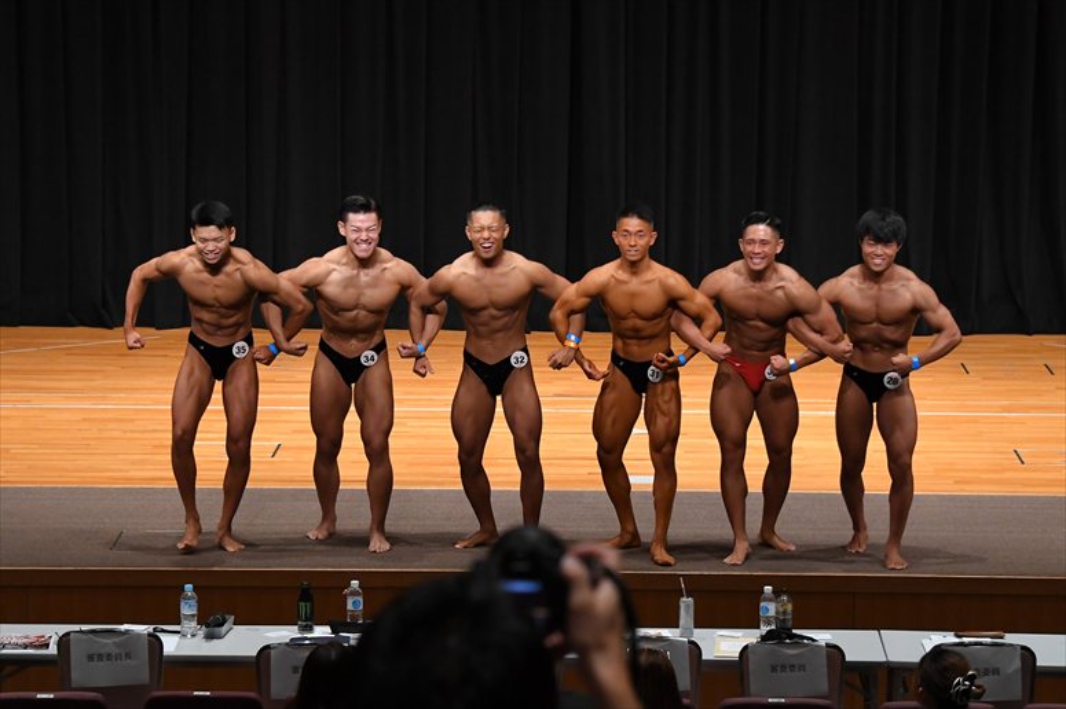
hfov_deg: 14.9
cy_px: 354
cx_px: 533
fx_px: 4084
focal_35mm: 138
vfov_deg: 9.9
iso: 4000
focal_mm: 92
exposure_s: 1/400
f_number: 5.6
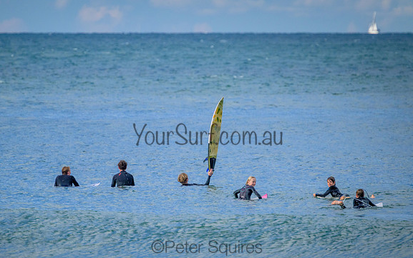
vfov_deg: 1.5
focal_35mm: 883
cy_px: 131
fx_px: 9942
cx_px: 194
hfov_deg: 2.4
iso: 2500
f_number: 11
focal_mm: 800
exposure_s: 1/1250
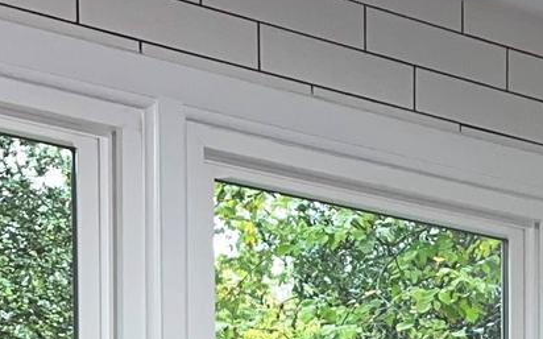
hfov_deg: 14.0
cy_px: 747
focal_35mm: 137
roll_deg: -0.9
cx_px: 883
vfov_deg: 8.8
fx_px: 2026
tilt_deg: -3.7
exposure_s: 1/17
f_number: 1.6
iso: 64
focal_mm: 5.1
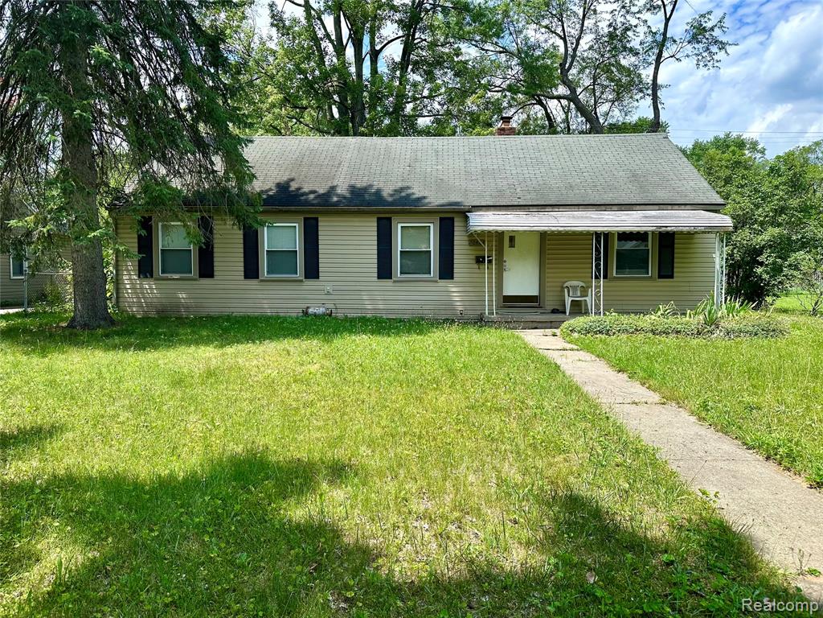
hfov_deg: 71.6
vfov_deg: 56.8
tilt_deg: -2.7
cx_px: 412
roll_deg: +1.1
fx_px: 571
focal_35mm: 24
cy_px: 309
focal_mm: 6.86
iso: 80
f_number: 1.78
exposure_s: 1/2299
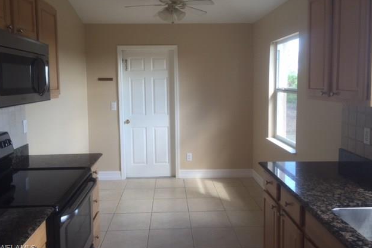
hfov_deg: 60.3
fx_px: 320
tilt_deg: -4.2
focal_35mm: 31
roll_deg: -0.3
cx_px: 183
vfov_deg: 42.2
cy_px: 111
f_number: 2.2
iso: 32
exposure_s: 1/60
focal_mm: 4.15
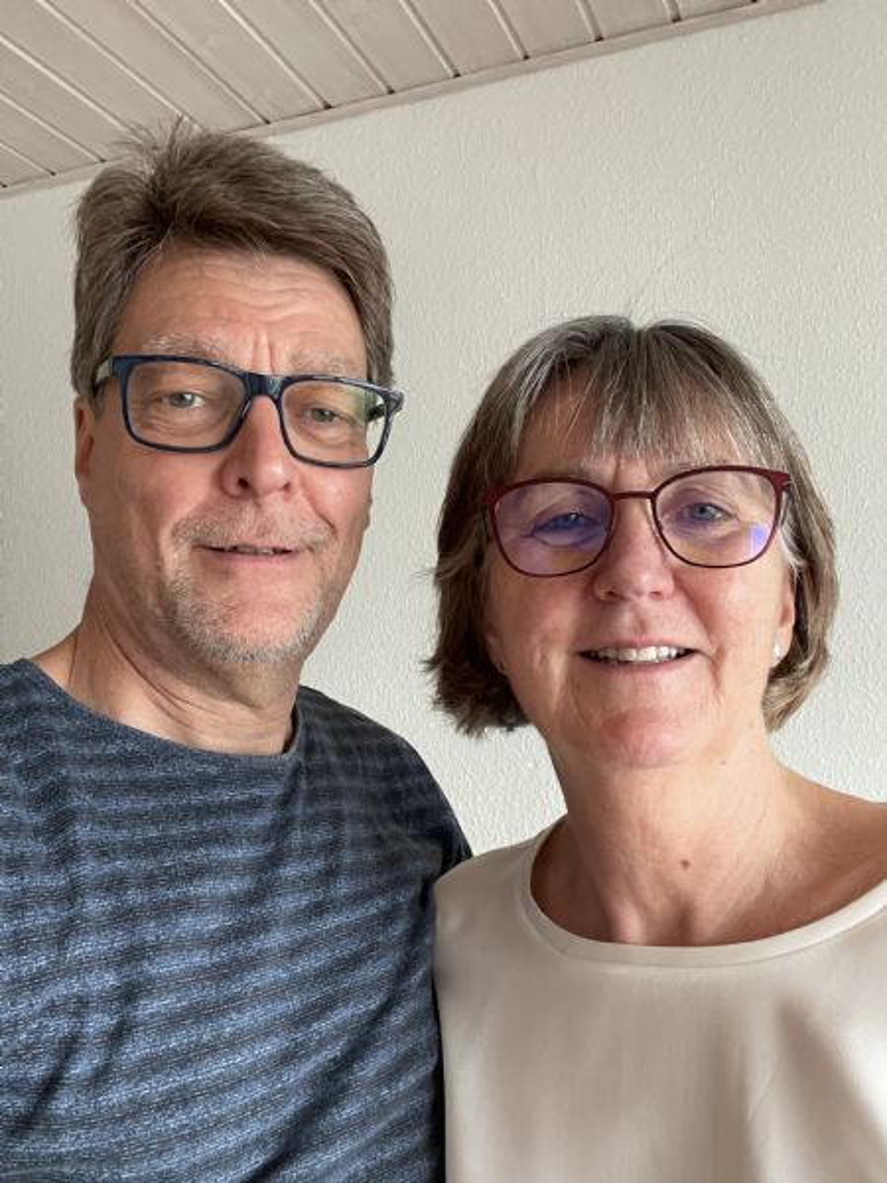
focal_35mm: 30
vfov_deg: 60.0
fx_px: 1025
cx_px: 444
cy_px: 592
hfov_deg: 46.8
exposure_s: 1/60
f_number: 2.2
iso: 250
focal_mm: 2.71
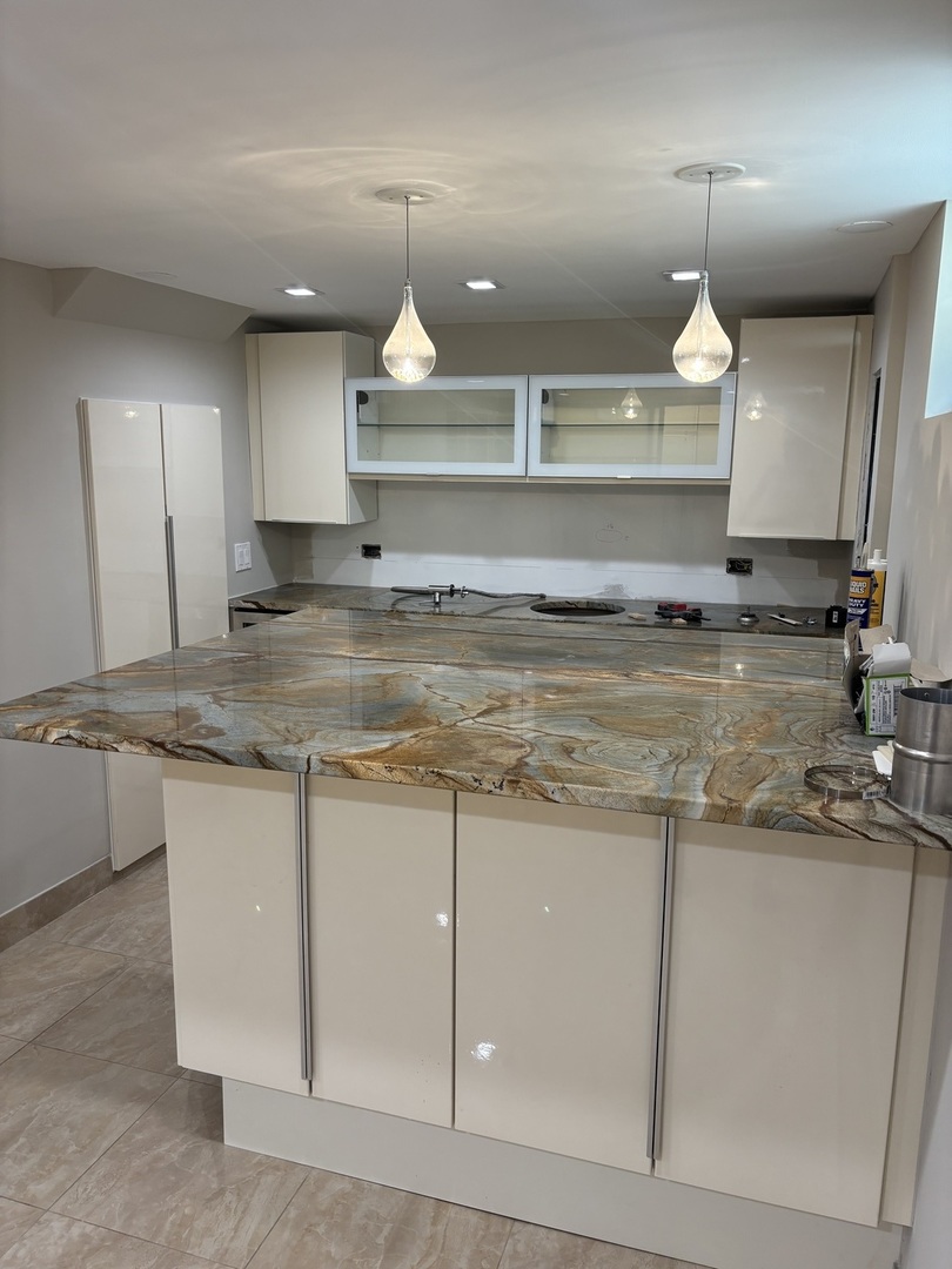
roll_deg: -1.9
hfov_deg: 53.1
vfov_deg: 67.3
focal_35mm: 26
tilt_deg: -10.1
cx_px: 476
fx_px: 953
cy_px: 634
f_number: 1.6
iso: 64
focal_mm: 5.96
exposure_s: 1/60
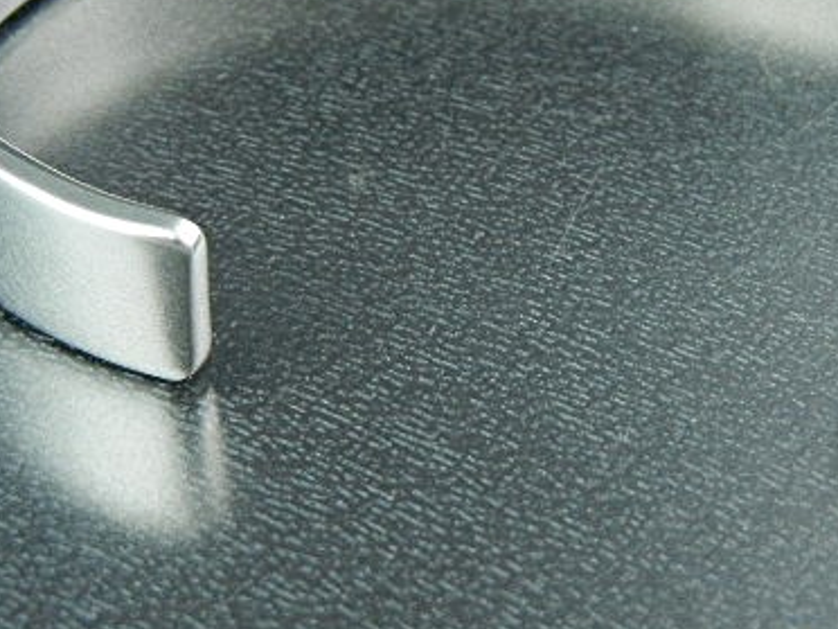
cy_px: 147
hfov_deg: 16.8
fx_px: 2832
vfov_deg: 12.6
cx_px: 487
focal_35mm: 117
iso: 400
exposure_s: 1/28.2
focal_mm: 12.2
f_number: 4.1
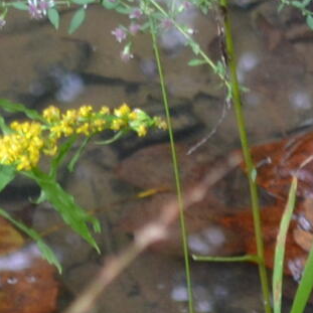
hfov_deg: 2.6
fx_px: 6916
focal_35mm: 676
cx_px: 542
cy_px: -376
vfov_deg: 2.6
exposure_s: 1/30
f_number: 5.6
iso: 400
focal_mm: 55
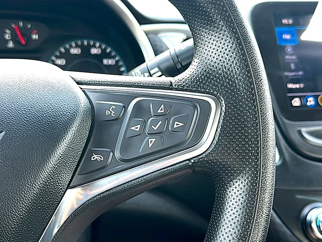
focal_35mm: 43
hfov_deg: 43.9
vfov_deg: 33.6
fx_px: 400
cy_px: 121
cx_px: 161
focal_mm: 6.86
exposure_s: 1/75
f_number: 1.78
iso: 50
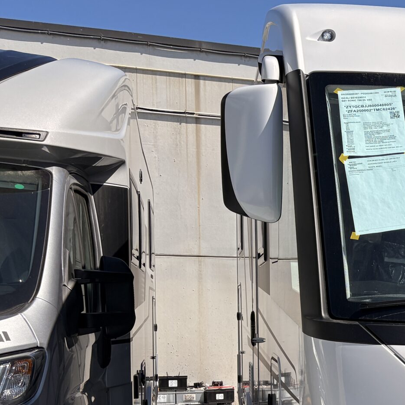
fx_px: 834
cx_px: 527
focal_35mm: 63
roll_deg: +1.0
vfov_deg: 26.6
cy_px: 344
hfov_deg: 24.0
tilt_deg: -0.9
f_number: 1.6
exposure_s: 1/5348
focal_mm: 5.96
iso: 50
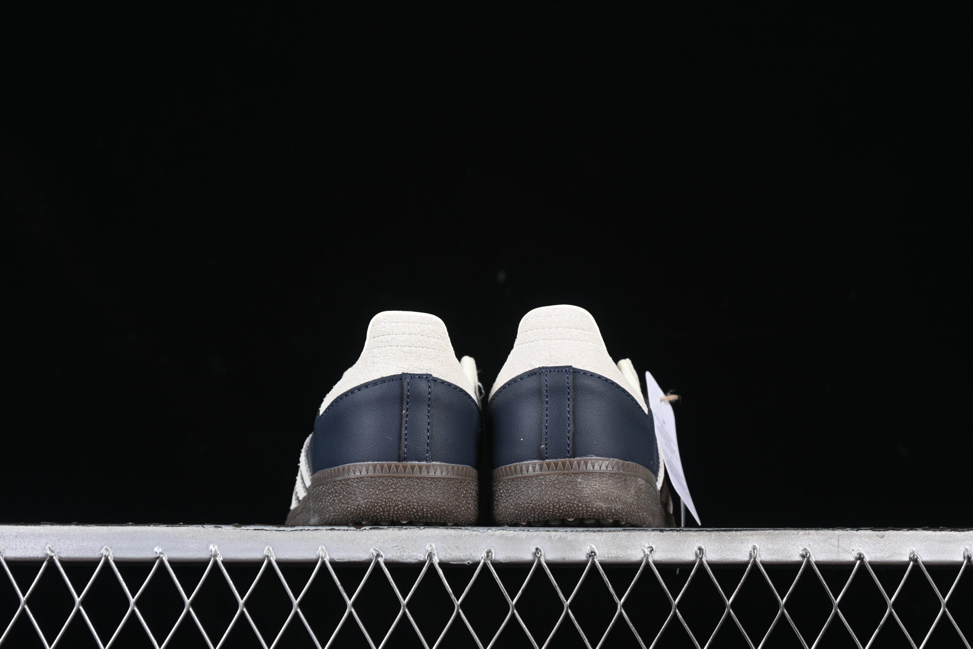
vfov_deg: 18.2
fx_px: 2027
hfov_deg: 27.0
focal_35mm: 75
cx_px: 486
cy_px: 324
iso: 160
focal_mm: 50
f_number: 6.3
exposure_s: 1/60
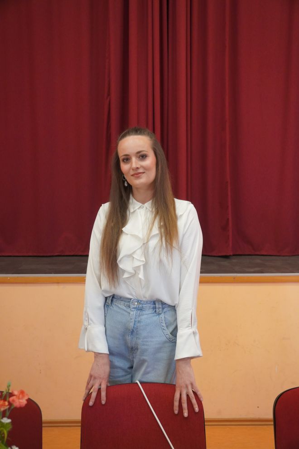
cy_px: 224
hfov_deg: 34.7
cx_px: 150
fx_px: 478
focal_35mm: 38
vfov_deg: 50.2
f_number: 3.5
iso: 2000
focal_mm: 25.6
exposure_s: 1/200
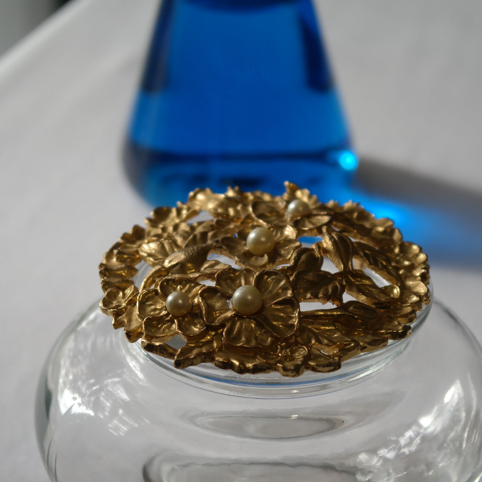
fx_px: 1654
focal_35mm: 105
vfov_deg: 16.5
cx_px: 252
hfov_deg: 16.6
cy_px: 372
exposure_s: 1/80
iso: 400
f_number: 5.6
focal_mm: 50
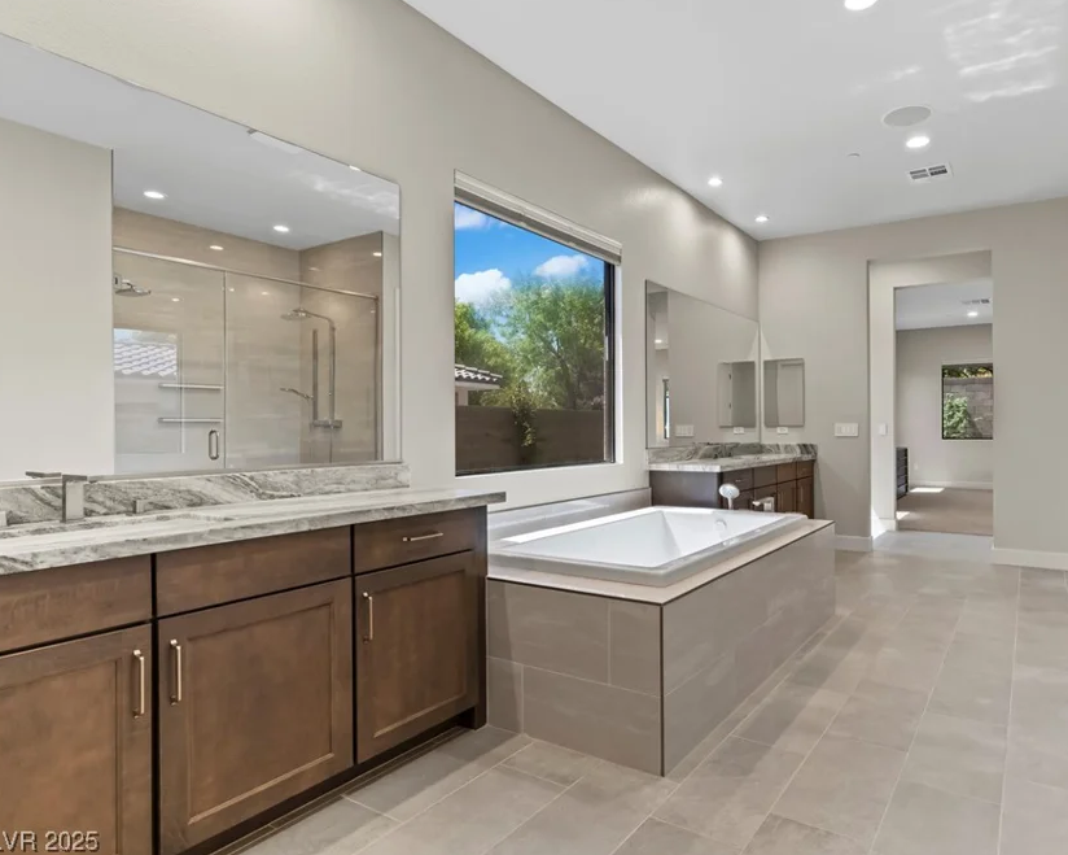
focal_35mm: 21
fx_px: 664
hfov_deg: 76.7
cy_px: 424
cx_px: 645
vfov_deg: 65.5
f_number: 8
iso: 100
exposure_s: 1.6
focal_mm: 18
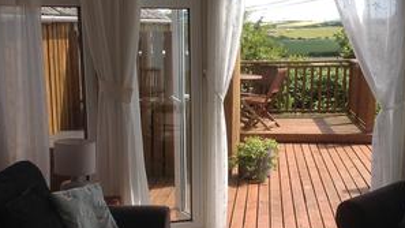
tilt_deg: -11.4
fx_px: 687
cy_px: 171
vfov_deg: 18.7
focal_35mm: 64
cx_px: 215
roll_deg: +0.4
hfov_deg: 32.8
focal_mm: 4.28
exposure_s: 1/630
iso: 50
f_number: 2.4
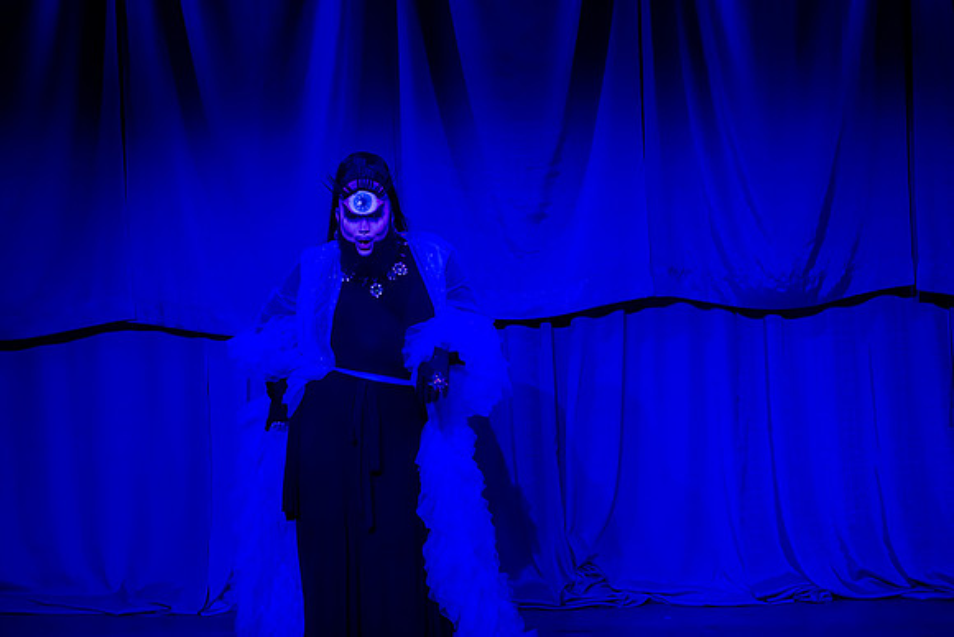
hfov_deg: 24.5
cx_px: 495
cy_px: 266
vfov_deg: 16.4
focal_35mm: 83
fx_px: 2201
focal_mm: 70
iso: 3200
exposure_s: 1/100
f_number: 2.8
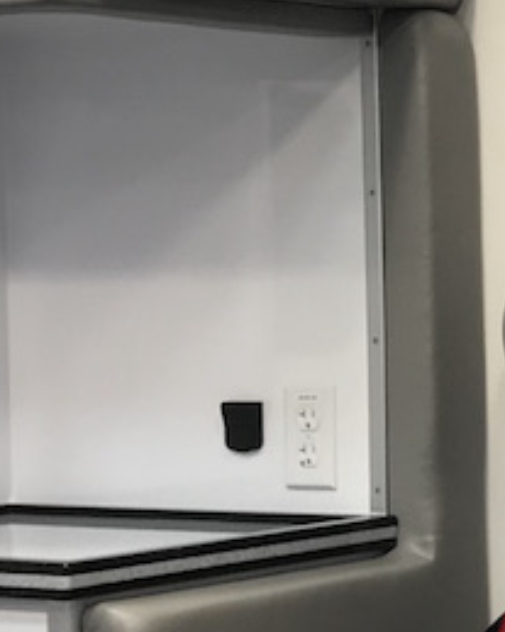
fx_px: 2524
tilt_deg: -1.0
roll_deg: +2.2
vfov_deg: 14.3
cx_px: 844
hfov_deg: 10.8
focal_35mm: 135
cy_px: 268
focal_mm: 3.99
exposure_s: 1/60
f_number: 1.8
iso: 25
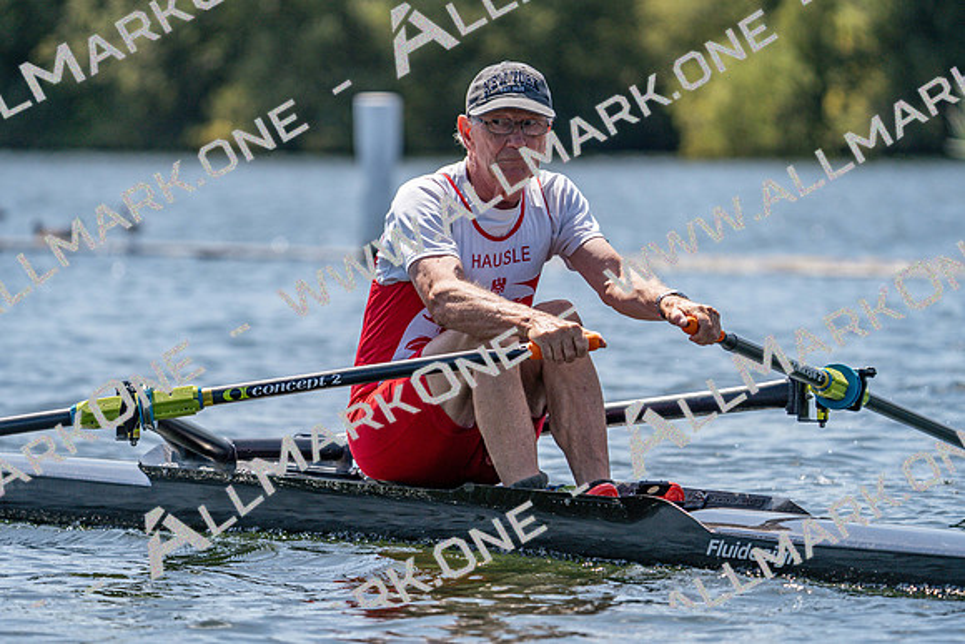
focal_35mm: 312
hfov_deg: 6.6
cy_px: 322
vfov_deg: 4.4
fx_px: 8365
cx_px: 482
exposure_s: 1/2000
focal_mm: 312
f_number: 6.3
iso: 320
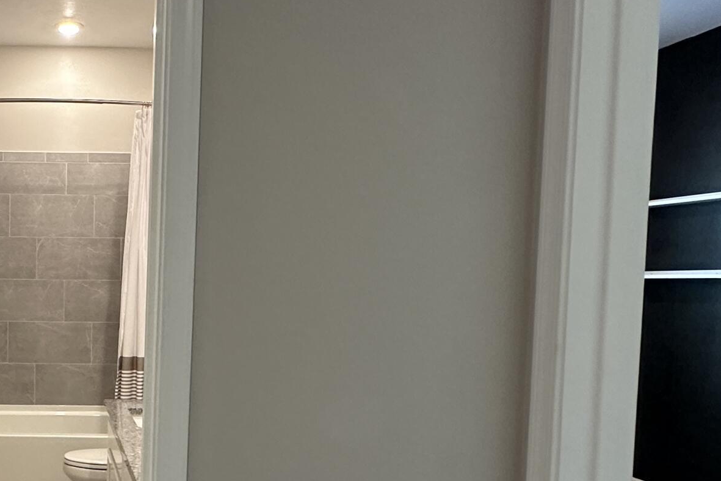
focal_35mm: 37
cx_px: 63
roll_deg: -1.6
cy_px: 319
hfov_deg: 46.5
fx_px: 741
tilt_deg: -2.8
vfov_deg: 35.6
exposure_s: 1/60
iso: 320
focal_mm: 2.22
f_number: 2.2
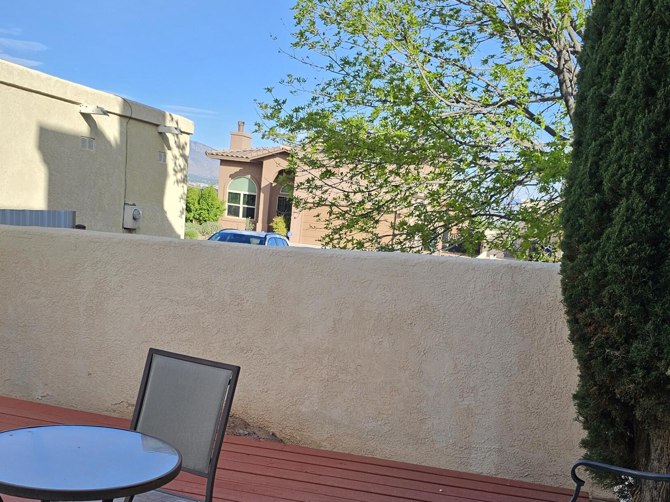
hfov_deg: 44.8
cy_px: 379
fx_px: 813
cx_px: 336
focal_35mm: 42
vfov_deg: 33.6
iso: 10
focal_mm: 6.3
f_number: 1.7
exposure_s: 1/370
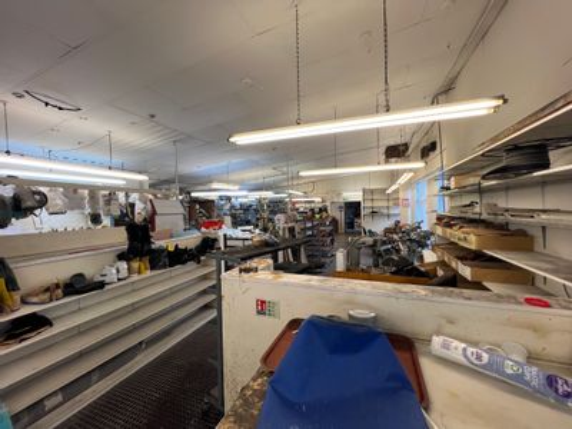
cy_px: 214
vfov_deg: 89.9
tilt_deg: +0.5
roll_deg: +0.9
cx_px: 286
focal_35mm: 13
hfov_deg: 106.2
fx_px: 215
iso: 50
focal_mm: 1.57
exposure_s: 1/100
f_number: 1.8
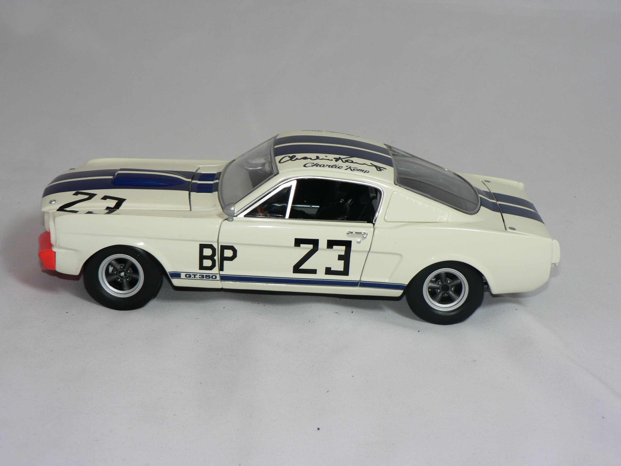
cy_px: 233
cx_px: 310
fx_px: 1112
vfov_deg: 23.7
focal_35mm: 62
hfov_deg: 31.2
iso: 80
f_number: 3.2
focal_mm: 10.4
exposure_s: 1/60
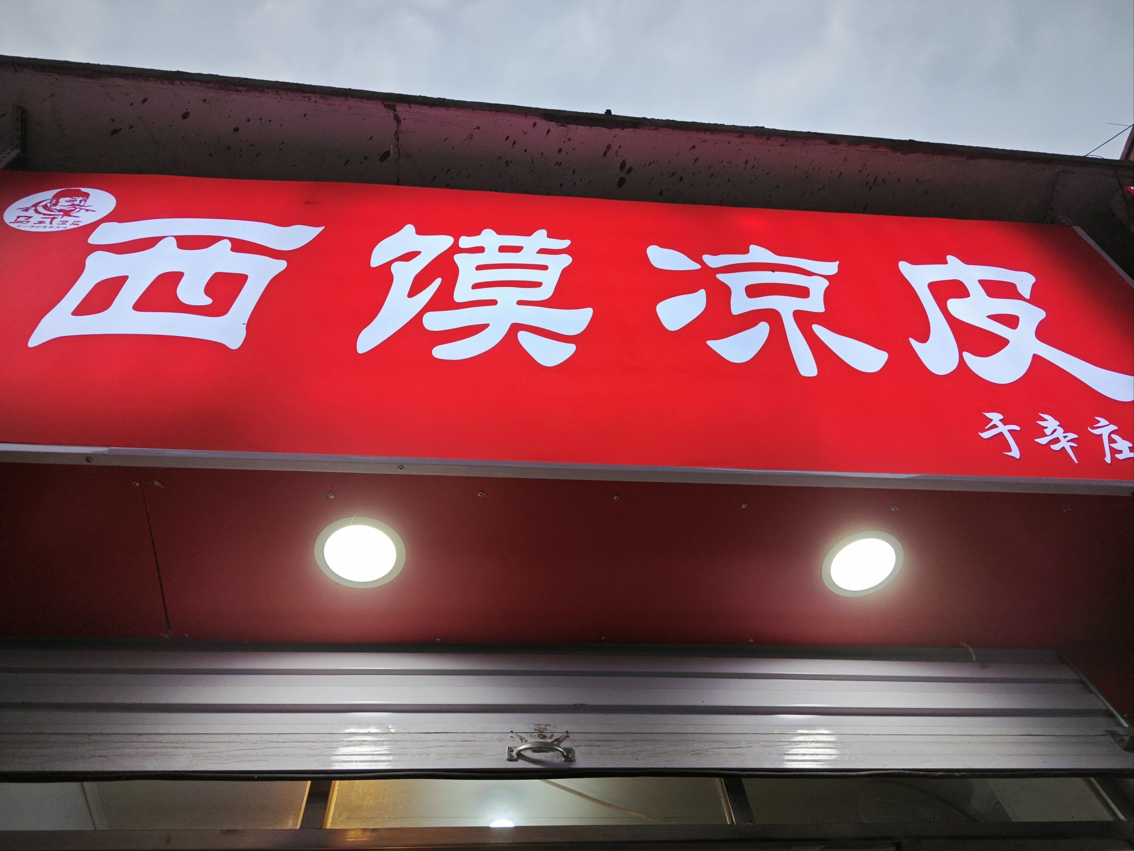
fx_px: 753
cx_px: 567
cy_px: 426
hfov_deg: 73.9
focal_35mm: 23
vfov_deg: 58.9
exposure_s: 1/417
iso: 125
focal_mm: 5.43
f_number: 1.8
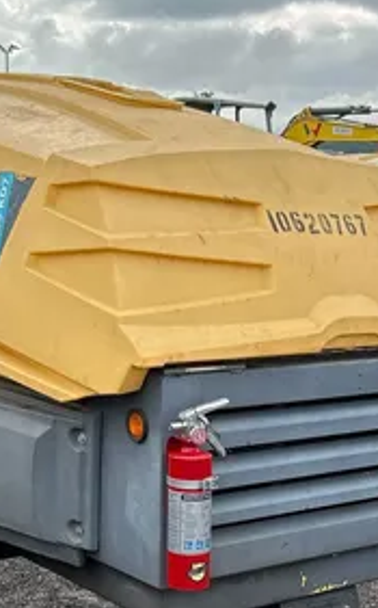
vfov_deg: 27.4
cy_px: 564
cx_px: 244
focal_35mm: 72
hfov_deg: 18.0
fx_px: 1190
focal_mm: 5.7
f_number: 1.5
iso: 50
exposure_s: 1/1361
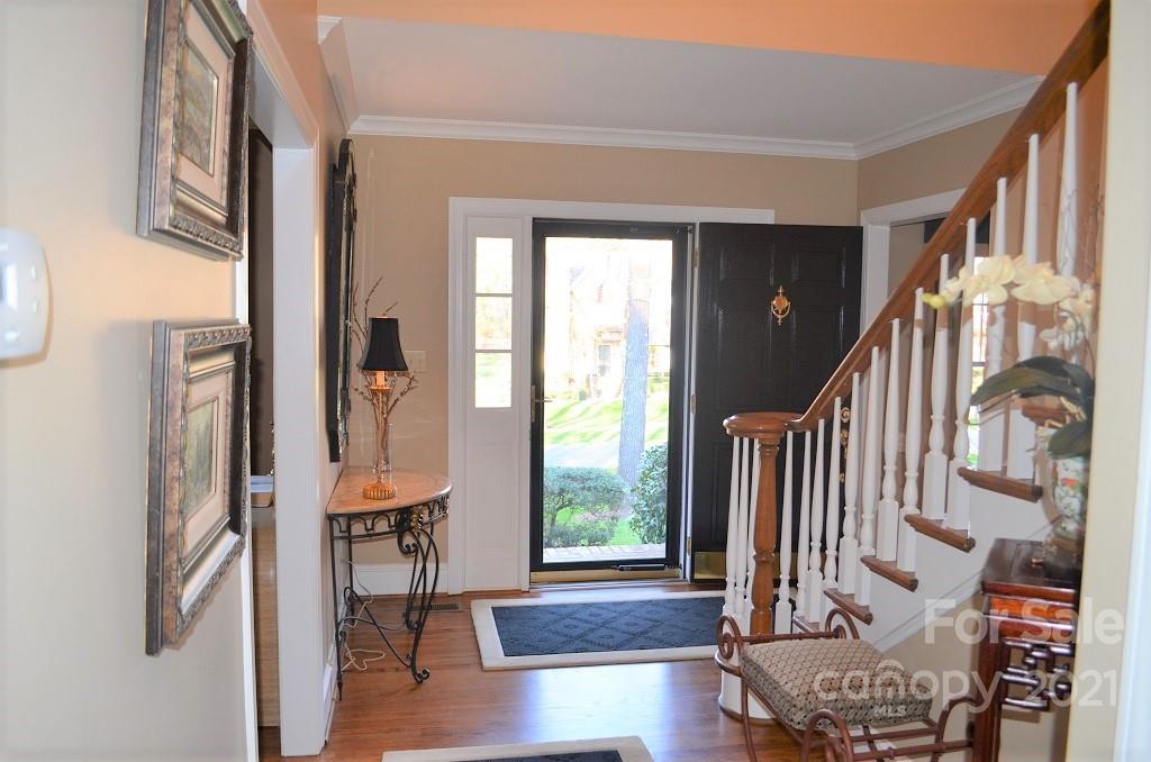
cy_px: 381
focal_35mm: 27
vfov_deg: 47.7
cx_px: 576
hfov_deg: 67.5
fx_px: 861
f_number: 3.5
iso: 400
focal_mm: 18
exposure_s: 1/60
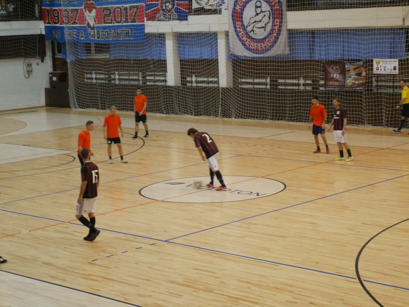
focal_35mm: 84
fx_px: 993
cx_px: 204
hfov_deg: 23.3
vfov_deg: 17.6
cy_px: 154
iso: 2500
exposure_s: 1/100
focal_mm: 42
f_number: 5.6
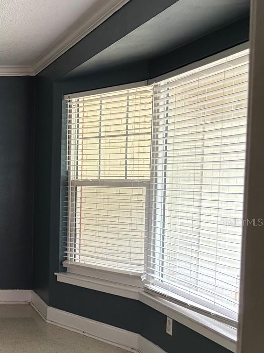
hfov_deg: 22.7
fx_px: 559
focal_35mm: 55
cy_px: 222
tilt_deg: -4.1
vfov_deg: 34.7
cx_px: -108
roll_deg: +0.2
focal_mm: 5.96
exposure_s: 1/60
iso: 320
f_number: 1.6
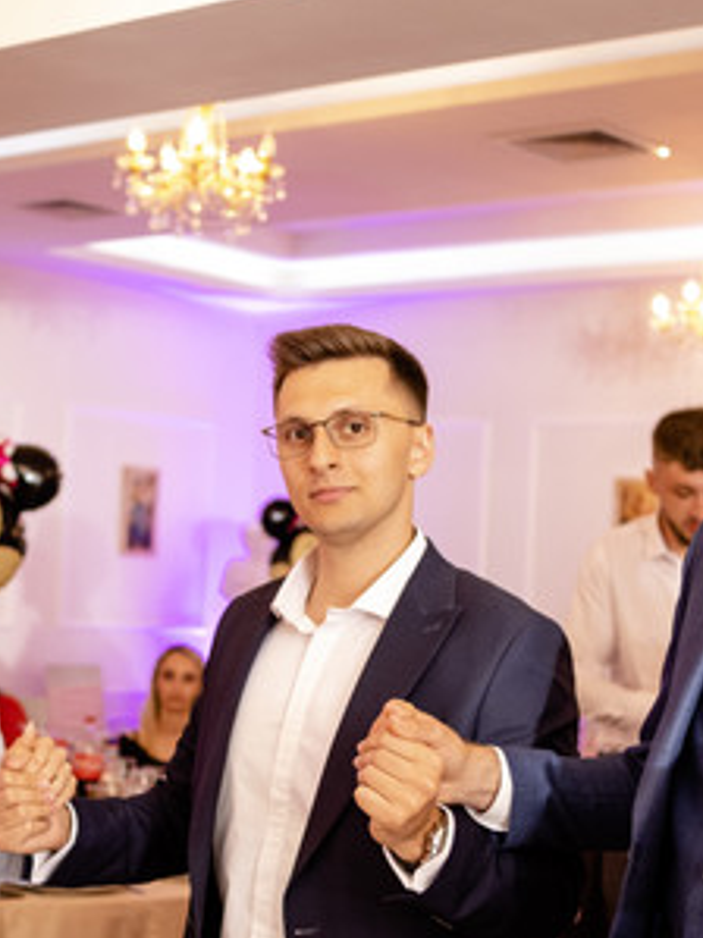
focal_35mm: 72
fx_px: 1951
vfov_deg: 26.9
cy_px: 629
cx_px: 326
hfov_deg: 20.4
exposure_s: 1/200
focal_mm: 23
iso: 1000
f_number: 2
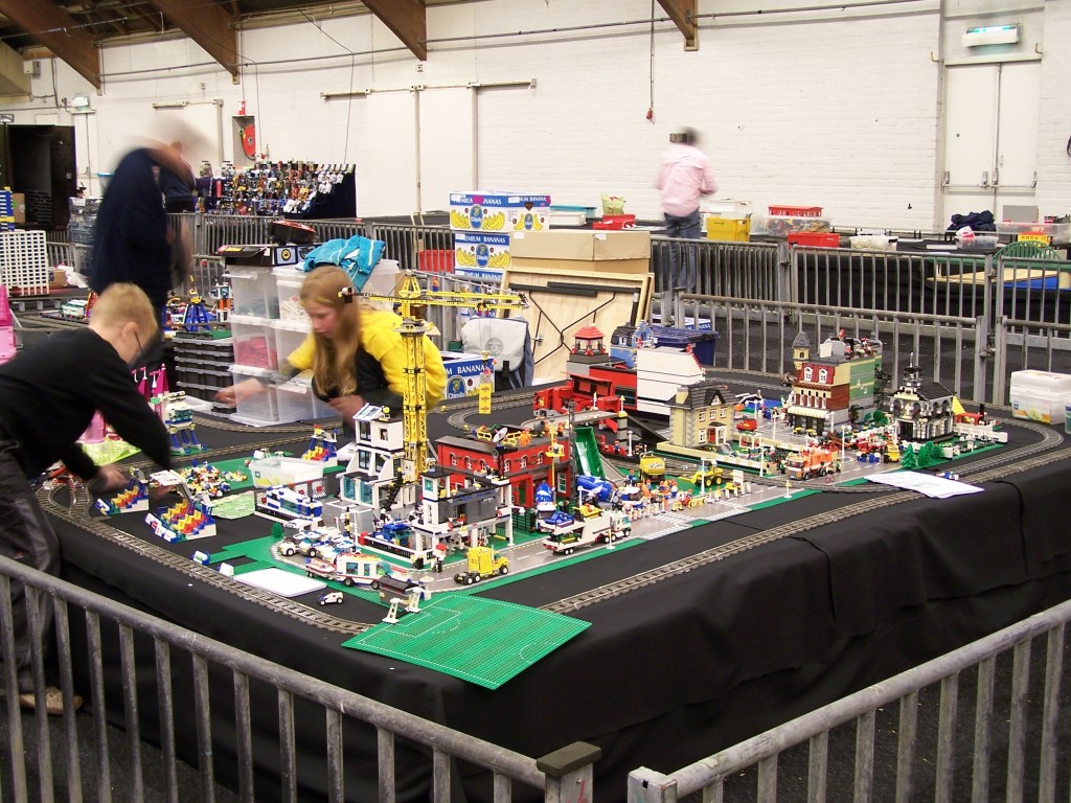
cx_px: 536
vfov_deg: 30.3
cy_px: 402
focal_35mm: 48
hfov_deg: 39.7
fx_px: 1485
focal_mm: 8
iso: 80
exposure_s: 1/2
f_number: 3
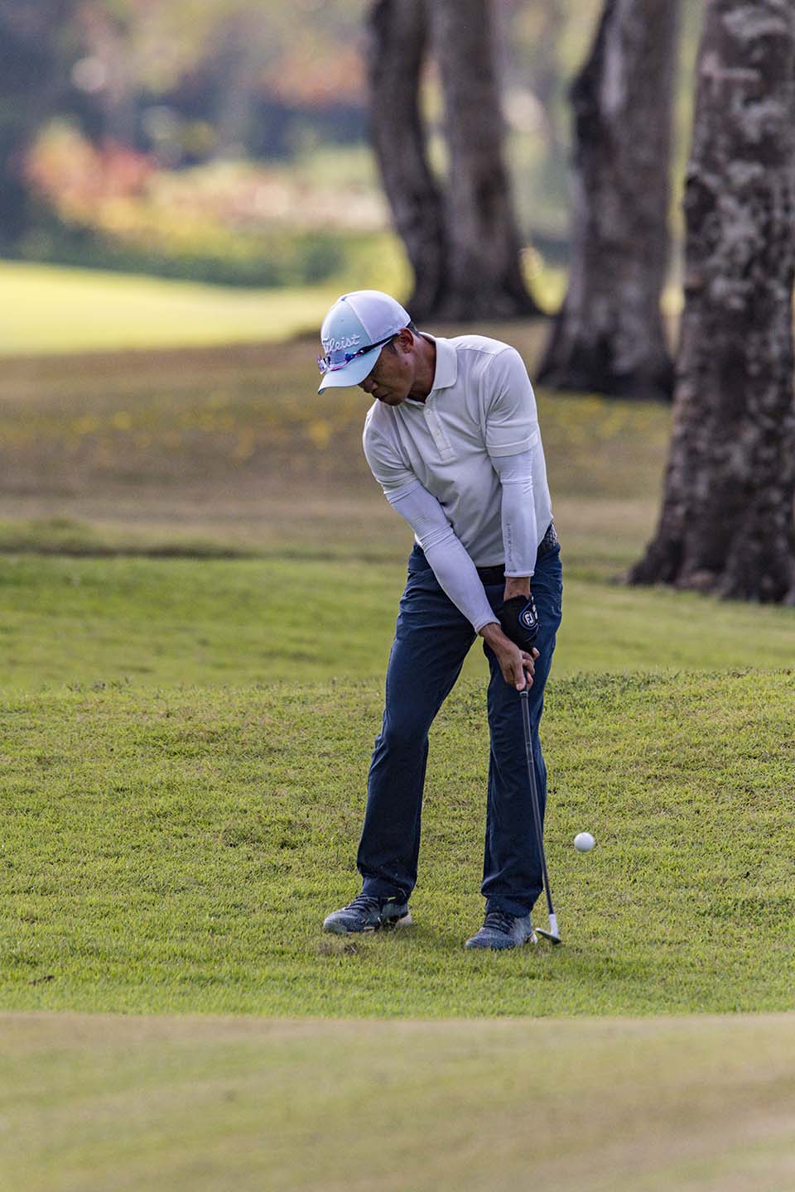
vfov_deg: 3.2
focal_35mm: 650
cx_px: 398
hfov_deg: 2.1
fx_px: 21530
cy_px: 596
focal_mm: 650
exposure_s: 1/2500
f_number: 8
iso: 1000
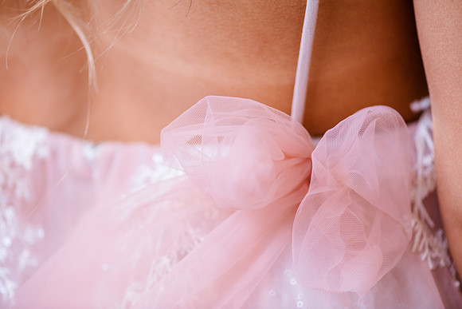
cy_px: 154
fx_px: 1348
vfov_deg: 13.0
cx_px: 231
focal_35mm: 105
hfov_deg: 19.5
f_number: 3
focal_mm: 105
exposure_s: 1/200
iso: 200
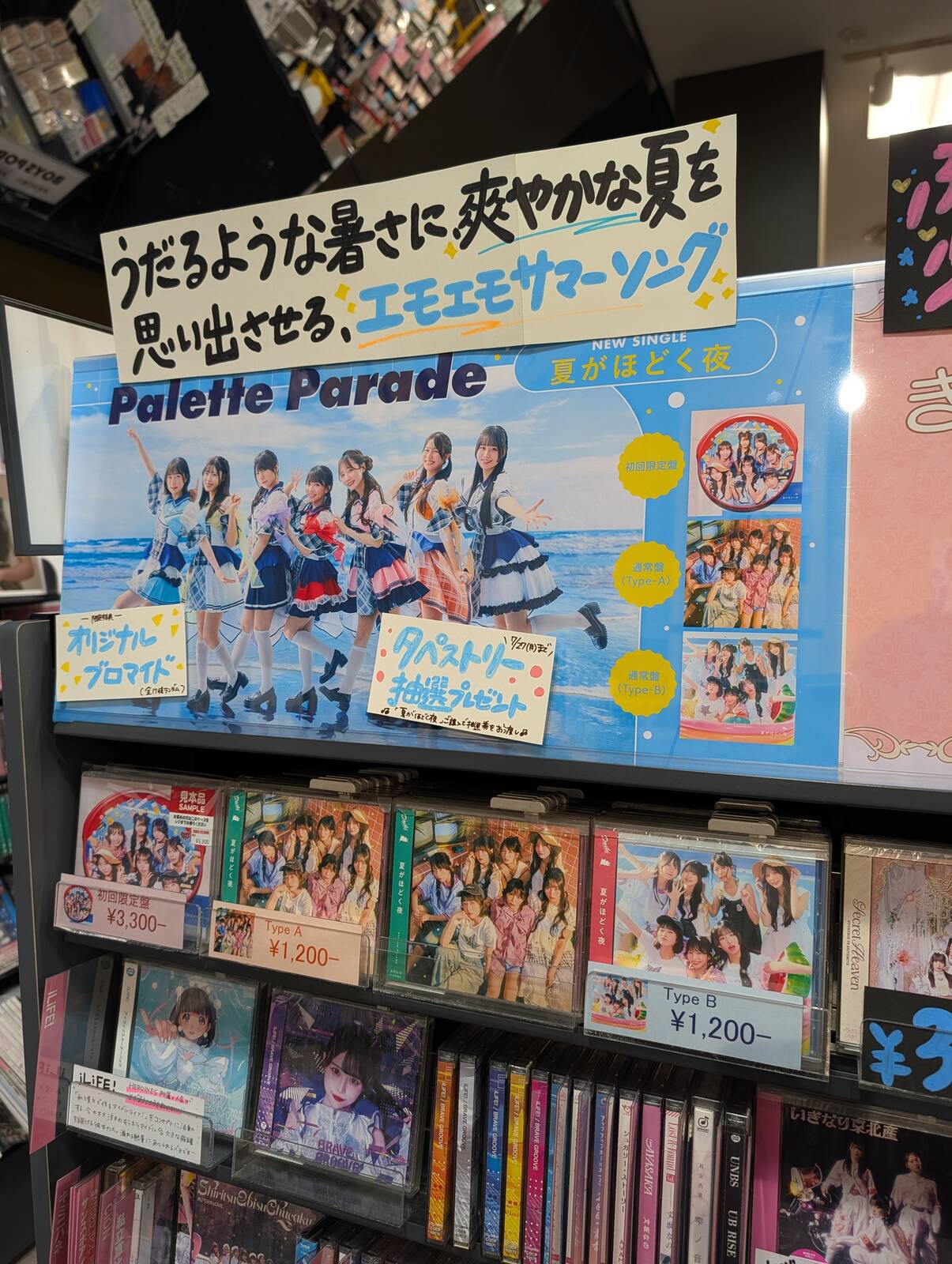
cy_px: 632
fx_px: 878
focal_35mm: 24
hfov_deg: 56.9
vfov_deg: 71.5
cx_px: 476
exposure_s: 1/120
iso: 84
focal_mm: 6.9
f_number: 1.68
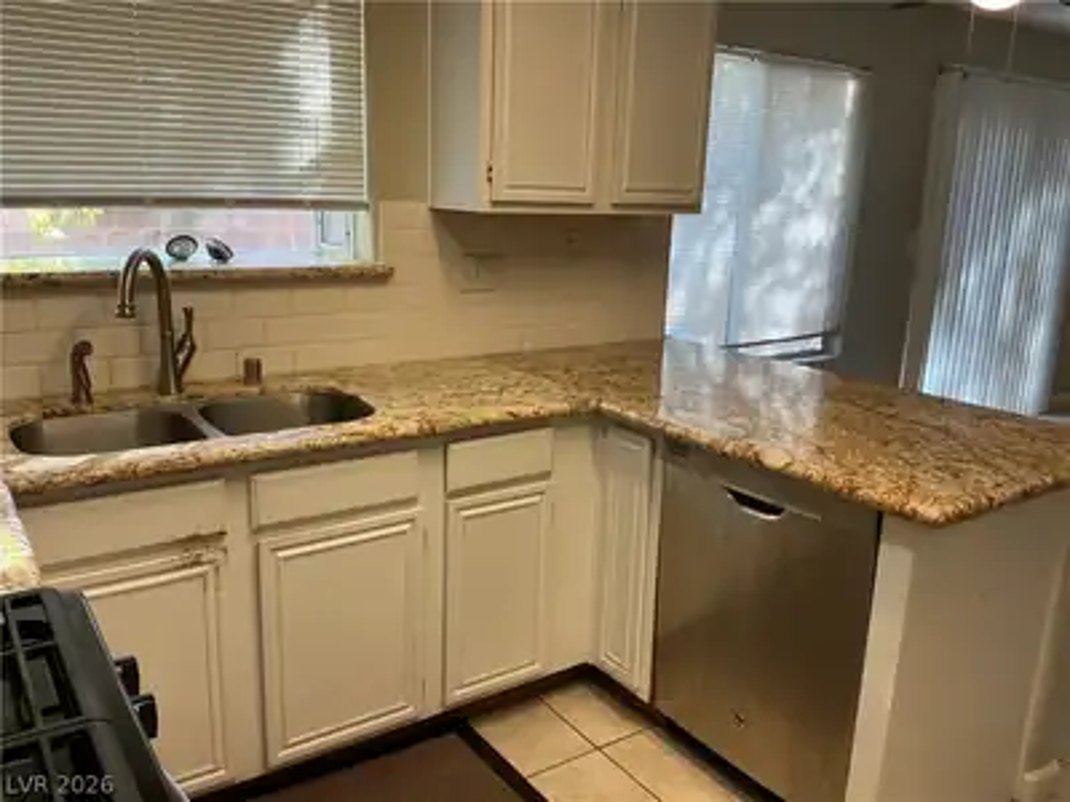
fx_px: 896
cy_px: 401
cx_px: 535
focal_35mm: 29
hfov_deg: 61.7
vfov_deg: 48.2
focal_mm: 3
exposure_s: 1/60
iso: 64
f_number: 1.8
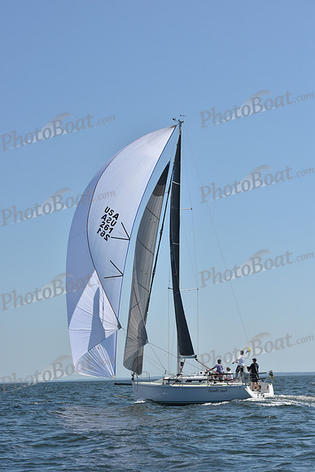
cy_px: 236
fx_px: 1180
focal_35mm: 90
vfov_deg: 22.6
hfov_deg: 15.2
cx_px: 158
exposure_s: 1/1250
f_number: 9
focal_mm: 90
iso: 250
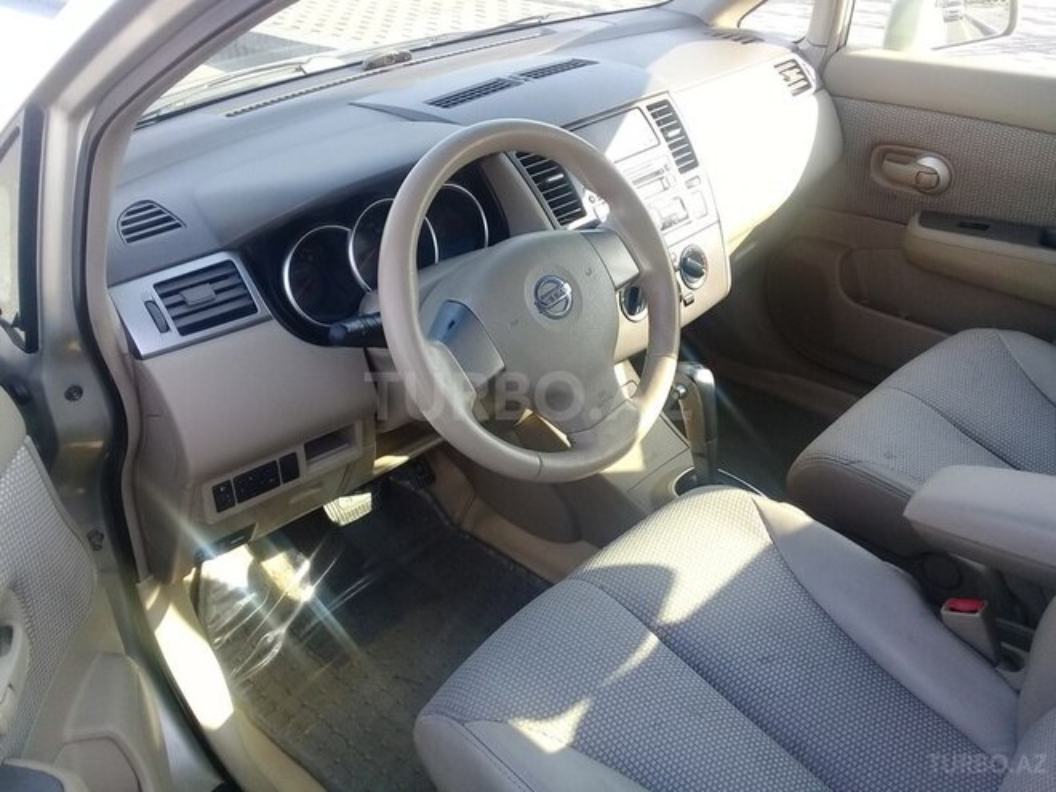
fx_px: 946
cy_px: 396
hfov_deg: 58.4
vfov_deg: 45.4
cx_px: 528
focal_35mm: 31
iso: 50
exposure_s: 1/150
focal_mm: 3.3
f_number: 2.2
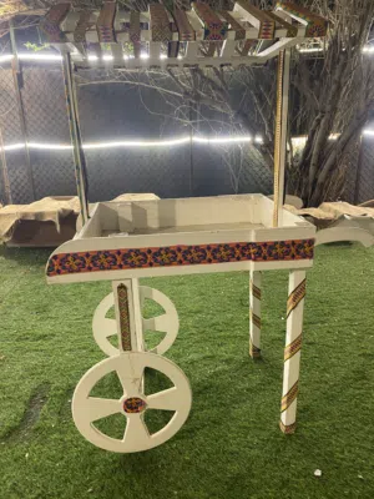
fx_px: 375
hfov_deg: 53.1
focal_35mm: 26
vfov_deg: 67.3
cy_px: 250
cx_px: 187
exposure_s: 1/50
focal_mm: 4.25
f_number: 1.8
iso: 320
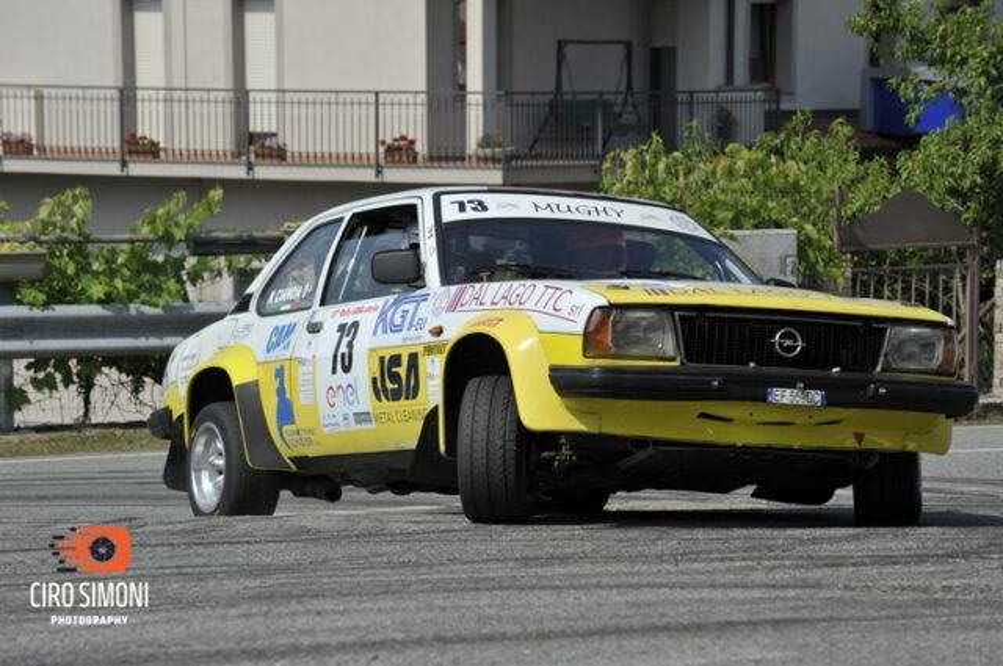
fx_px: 4313
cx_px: 502
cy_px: 333
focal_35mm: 155
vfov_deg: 8.8
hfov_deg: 13.3
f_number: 9
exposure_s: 1/2000
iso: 500
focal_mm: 155
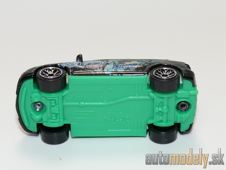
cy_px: 85
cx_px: 113
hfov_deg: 19.3
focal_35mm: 102
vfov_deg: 14.5
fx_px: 666
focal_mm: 13.3
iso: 100
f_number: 4
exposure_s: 1/30
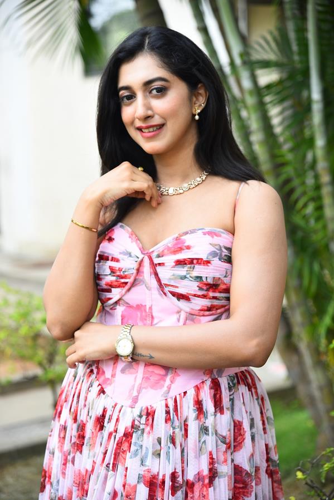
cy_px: 250
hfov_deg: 14.0
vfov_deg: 20.8
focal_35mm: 98
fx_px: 1363
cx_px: 167
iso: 320
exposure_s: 1/125
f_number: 4
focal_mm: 98
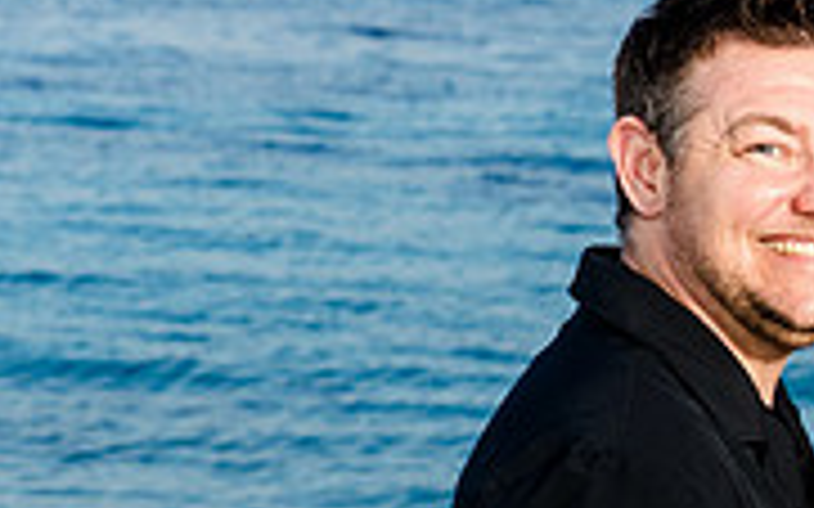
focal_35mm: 160
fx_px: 3548
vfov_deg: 8.1
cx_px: 1300
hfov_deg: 12.3
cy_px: 551
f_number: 5.6
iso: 200
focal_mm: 49
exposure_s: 1/80
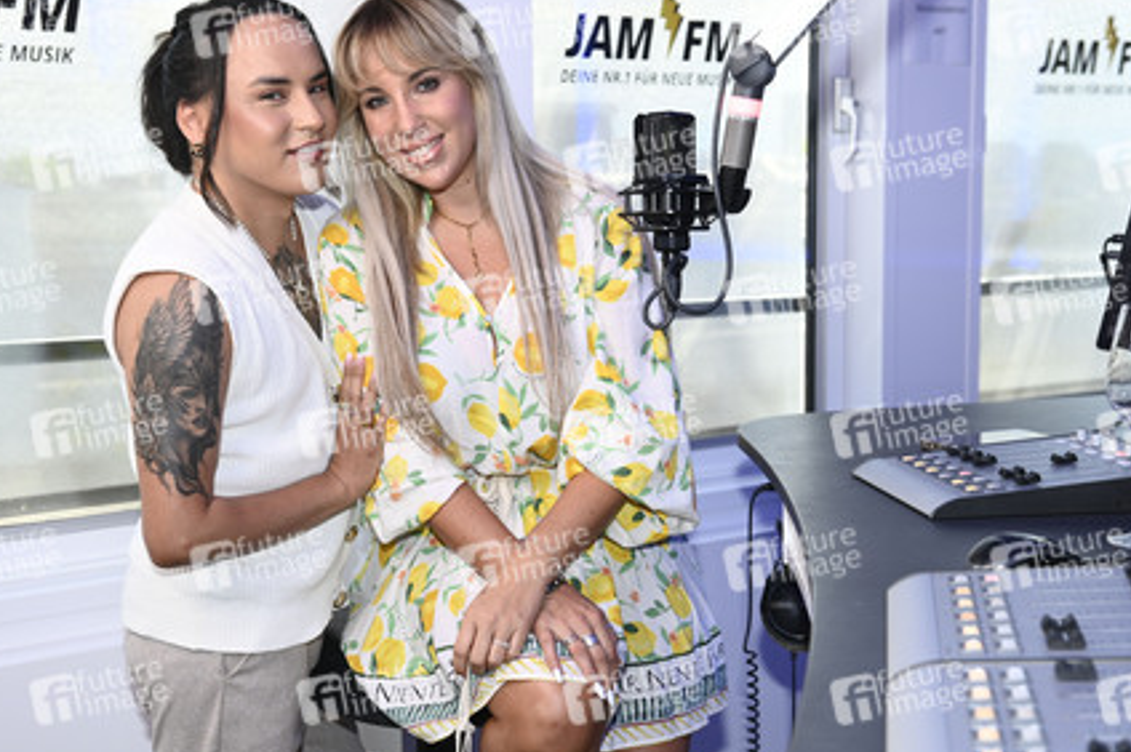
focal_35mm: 51
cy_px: 360
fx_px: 1601
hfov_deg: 38.9
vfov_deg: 26.4
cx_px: 561
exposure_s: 1/200
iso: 1250
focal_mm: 48
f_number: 4.5
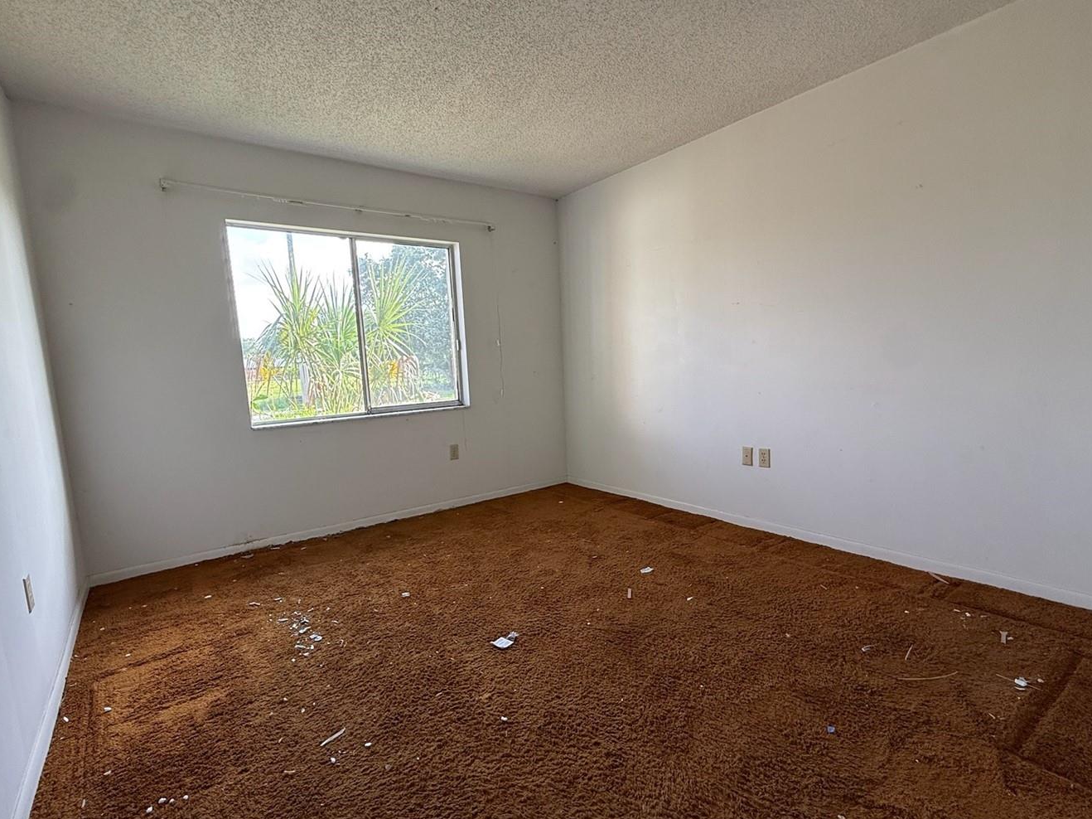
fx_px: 536
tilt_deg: -6.2
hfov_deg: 91.0
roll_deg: +2.1
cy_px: 431
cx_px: 539
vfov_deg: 74.7
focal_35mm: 17
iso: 80
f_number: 2.2
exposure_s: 1/99
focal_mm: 2.22
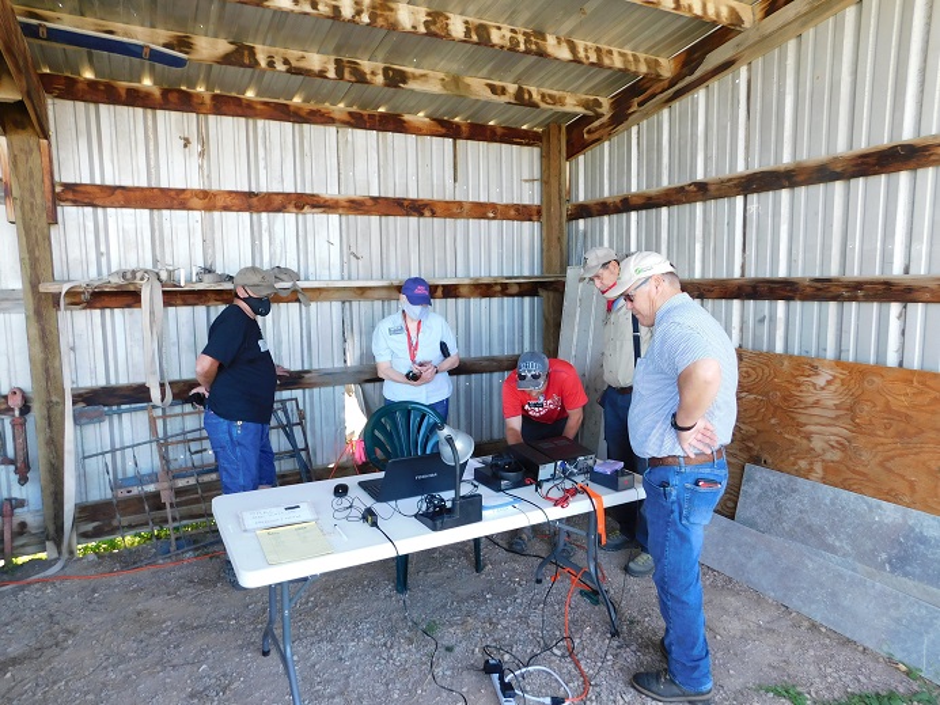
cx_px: 470
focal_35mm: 23
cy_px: 352
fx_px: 625
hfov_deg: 73.9
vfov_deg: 58.9
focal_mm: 4
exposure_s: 1/60
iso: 125
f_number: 3
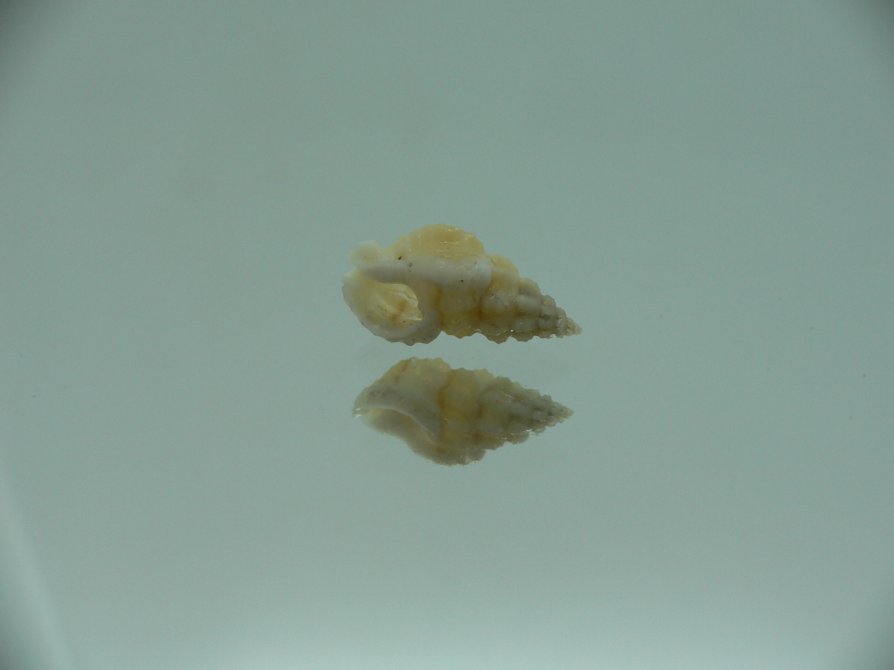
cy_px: 335
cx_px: 447
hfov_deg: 52.6
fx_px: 904
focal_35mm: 35
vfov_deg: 40.7
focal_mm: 4.6
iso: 80
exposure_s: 1/60
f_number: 2.8
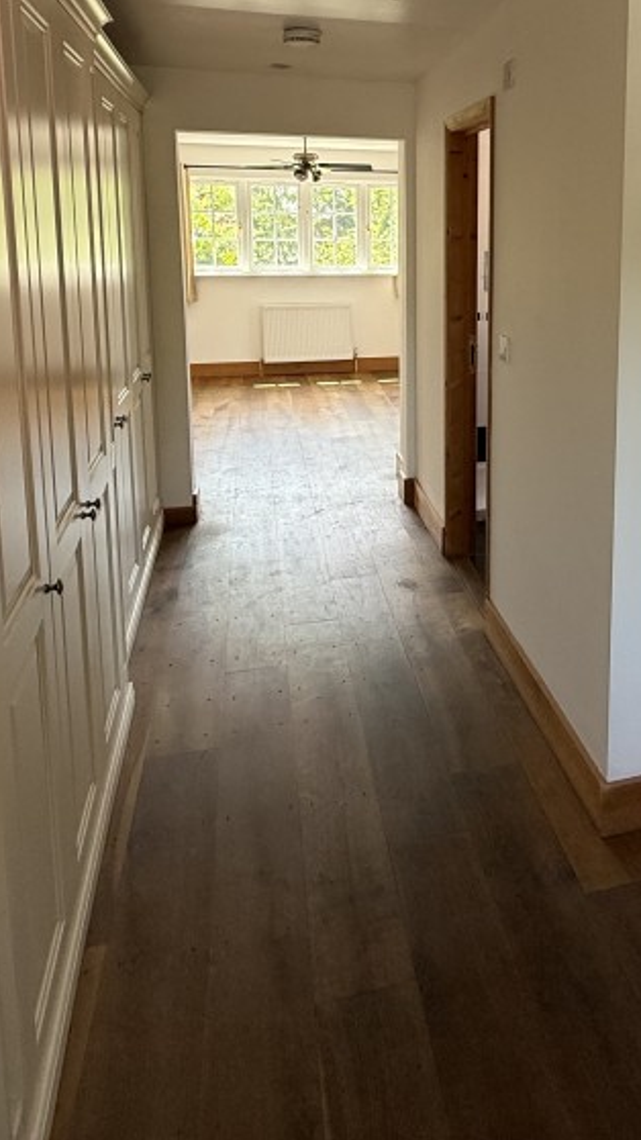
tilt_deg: -9.1
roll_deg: -0.9
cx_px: 512
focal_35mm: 28
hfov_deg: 39.9
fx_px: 846
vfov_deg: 65.6
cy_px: 358
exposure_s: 1/99
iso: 125
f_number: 2.2
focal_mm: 2.22
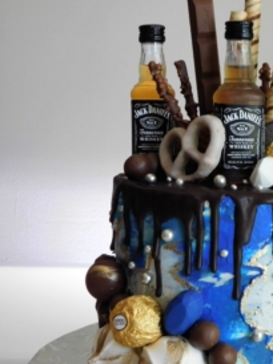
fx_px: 769
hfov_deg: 19.9
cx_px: 230
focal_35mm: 73
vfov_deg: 26.6
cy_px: 231
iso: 320
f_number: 3.6
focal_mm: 7.1
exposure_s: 1/30
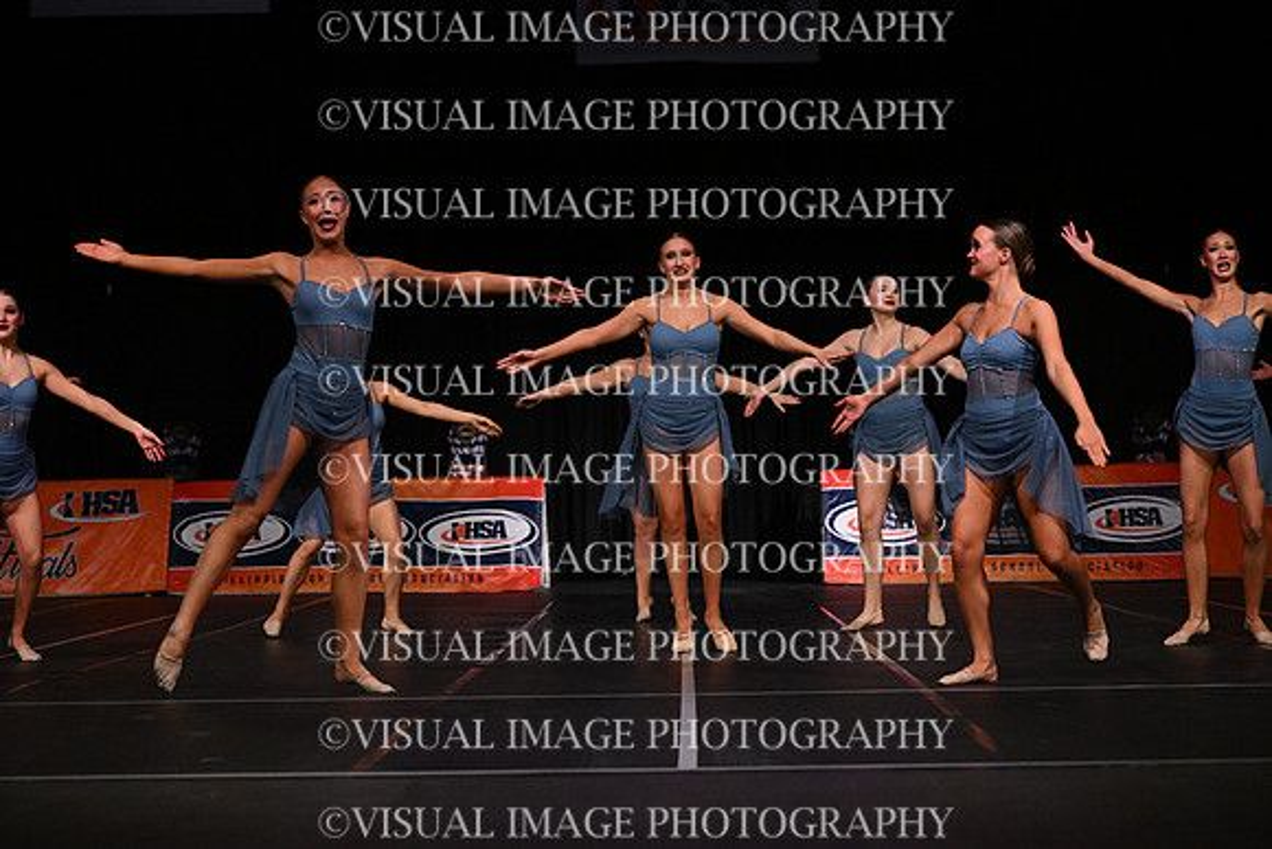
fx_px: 3075
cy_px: 424
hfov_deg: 23.4
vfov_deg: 15.7
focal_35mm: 87
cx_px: 636
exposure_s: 1/1000
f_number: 4
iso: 8000
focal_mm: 87
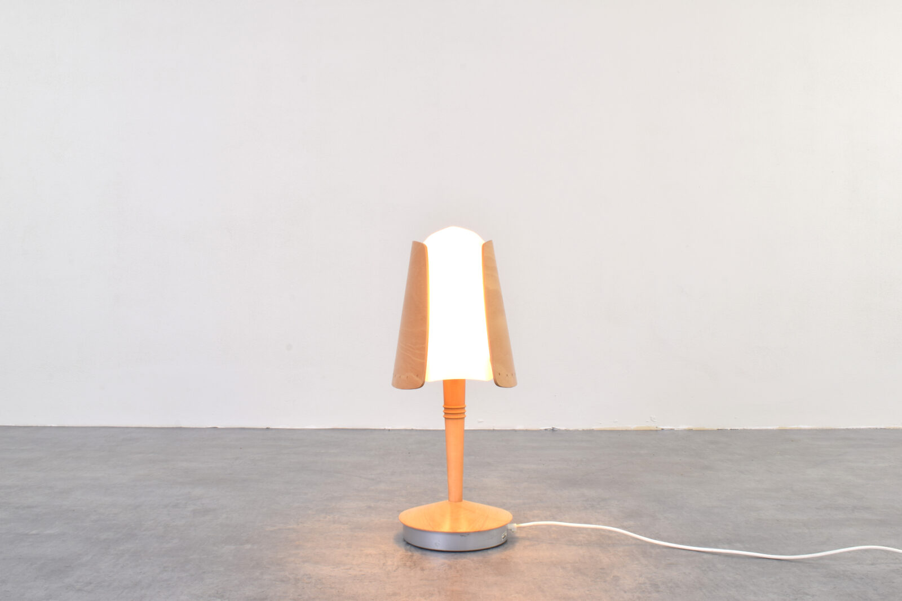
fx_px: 902
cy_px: 300
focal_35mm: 36
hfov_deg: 53.1
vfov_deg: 36.9
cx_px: 451
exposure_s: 1.6
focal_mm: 24
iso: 100
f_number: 18
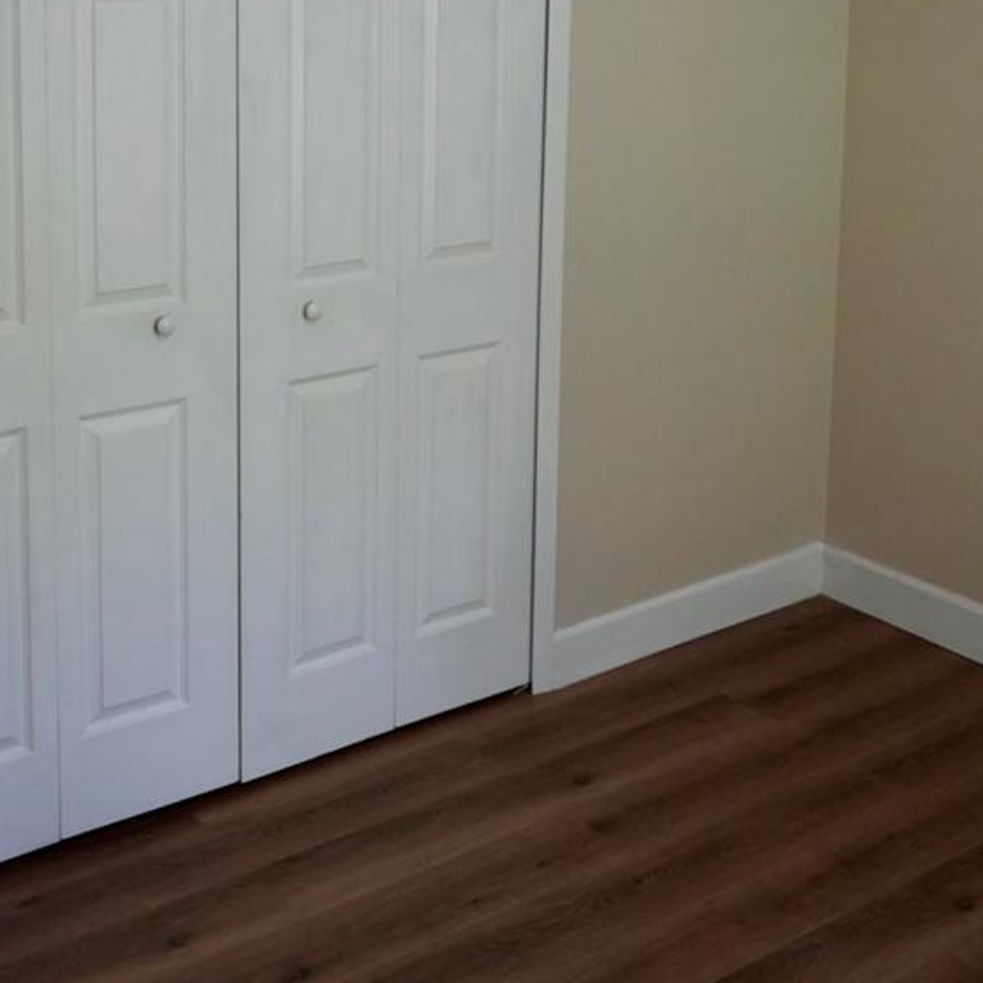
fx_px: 1671
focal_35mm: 52
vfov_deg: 31.4
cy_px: 109
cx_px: 420
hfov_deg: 32.7
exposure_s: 1/160
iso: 2000
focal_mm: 28
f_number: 3.5
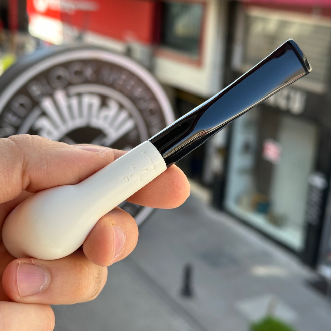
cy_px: 165
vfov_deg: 30.0
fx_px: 617
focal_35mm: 57
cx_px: 153
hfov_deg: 30.0
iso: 64
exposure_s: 1/412
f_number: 1.78
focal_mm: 6.86
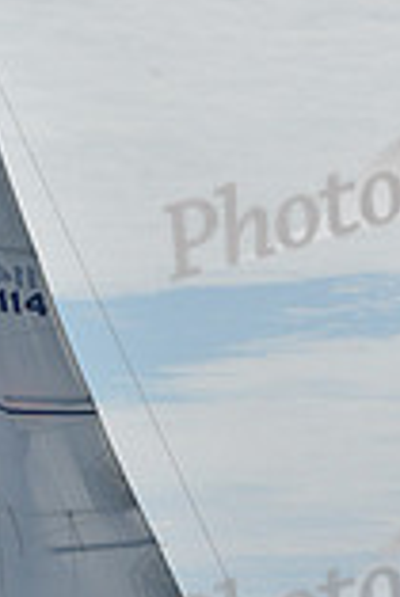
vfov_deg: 6.8
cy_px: 433
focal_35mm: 303
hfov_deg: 4.5
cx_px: -32
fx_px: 5039
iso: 320
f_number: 13
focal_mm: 82
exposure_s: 1/1000
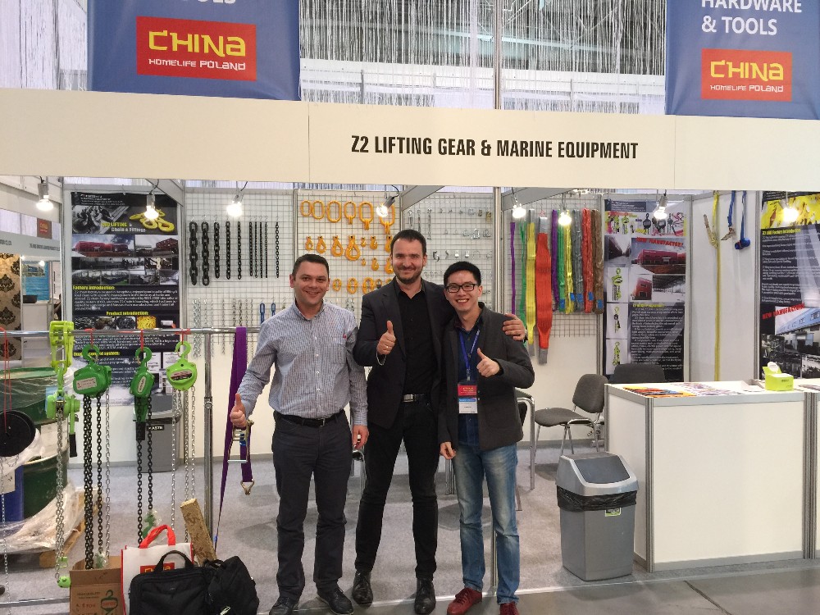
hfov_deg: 61.7
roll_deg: +0.4
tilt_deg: -3.0
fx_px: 687
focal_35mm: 29
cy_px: 308
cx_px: 410
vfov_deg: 48.2
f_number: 2.2
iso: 64
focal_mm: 4.15
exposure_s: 1/15
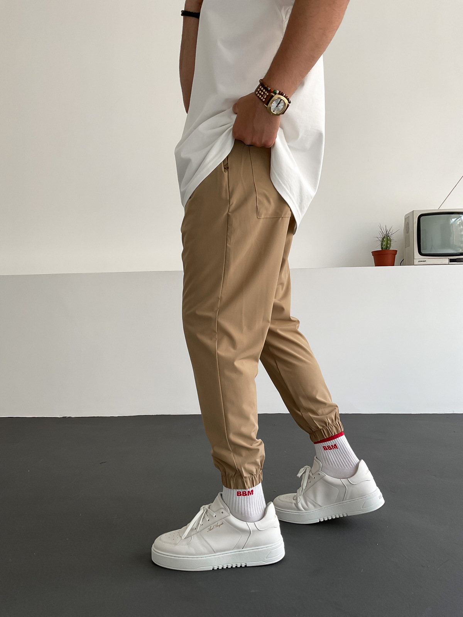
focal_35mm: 29
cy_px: 308
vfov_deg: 61.7
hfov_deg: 48.2
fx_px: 517
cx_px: 232
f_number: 1.8
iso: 32
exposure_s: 1/120
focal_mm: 3
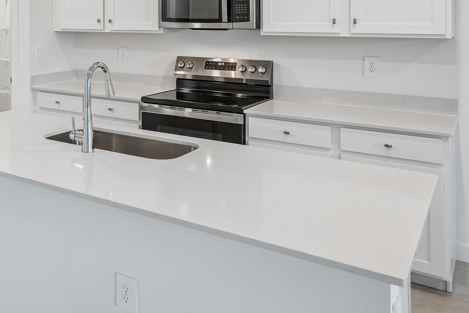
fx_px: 534
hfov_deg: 43.1
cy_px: 14
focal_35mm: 41
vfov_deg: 30.7
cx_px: 40
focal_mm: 20
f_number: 8
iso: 400
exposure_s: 1/20
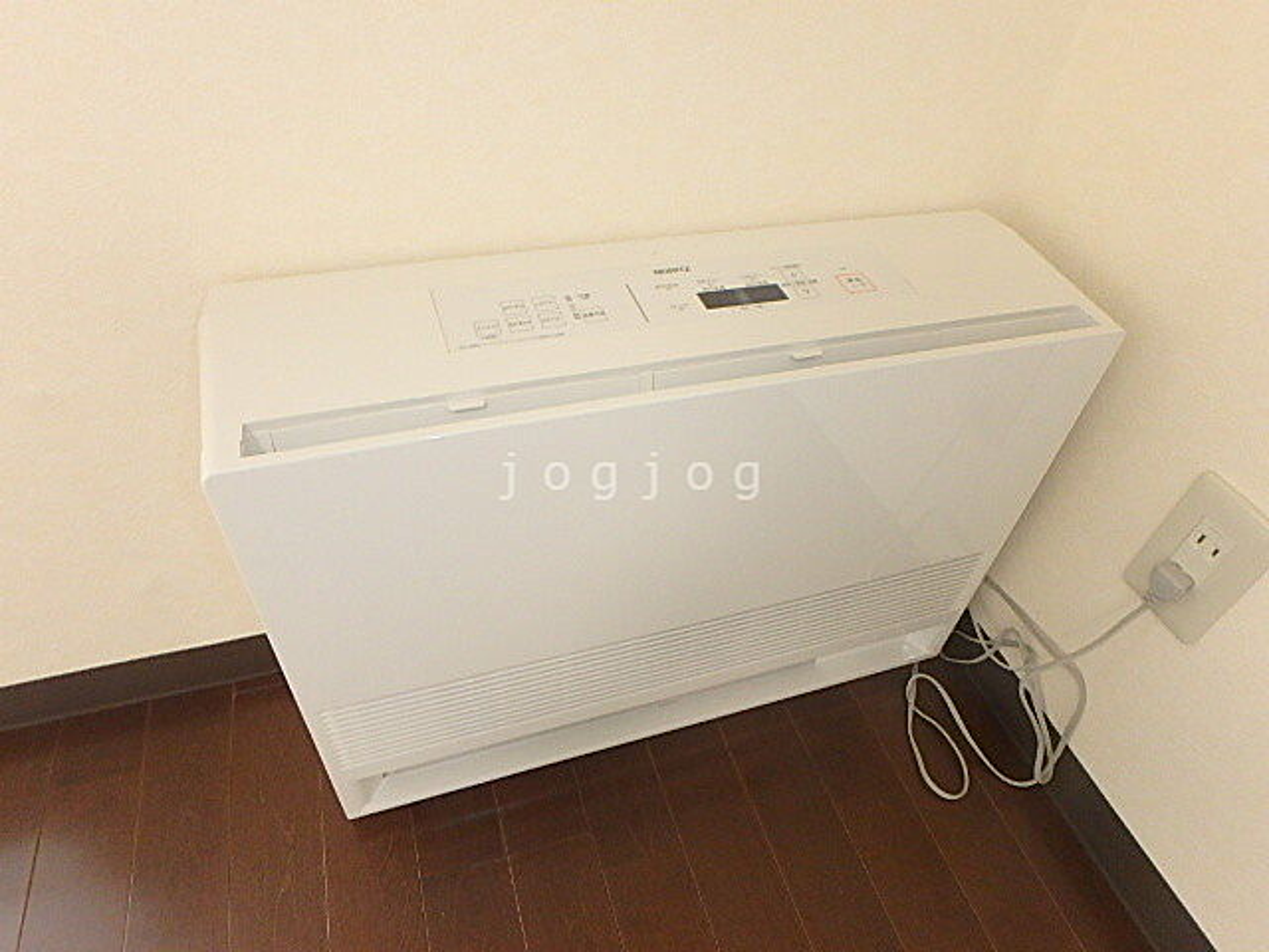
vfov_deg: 63.4
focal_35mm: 21
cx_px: 634
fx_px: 770
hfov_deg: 79.0
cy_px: 476
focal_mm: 3.7
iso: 500
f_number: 6
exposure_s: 1/30
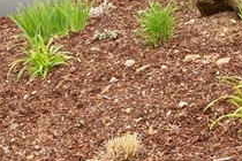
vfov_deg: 8.9
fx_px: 981
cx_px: 274
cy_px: -152
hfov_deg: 13.7
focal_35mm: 146
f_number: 8
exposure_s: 1/125
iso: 400
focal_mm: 20
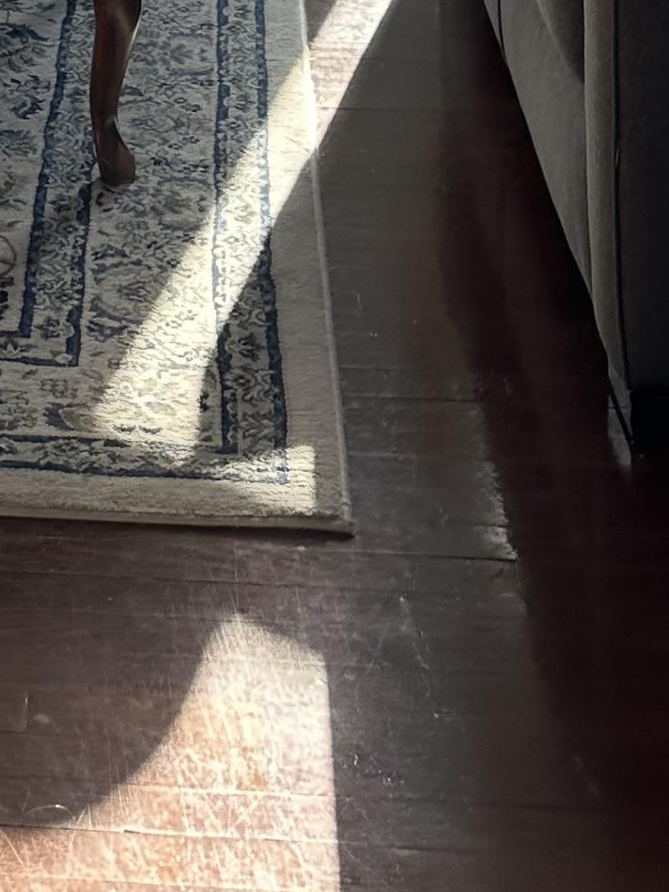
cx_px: -60
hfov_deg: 14.2
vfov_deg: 15.1
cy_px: -963
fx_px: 2628
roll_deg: -0.6
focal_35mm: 102
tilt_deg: +1.8
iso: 80
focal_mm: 6.86
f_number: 1.78
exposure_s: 1/195
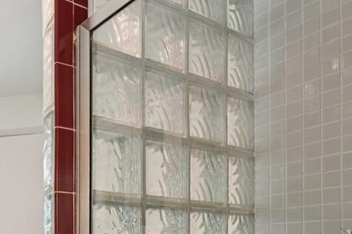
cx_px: -1
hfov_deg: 42.5
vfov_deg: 30.8
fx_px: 383
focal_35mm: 39
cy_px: 248
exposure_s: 1/1.67
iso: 320
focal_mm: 15.9
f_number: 13
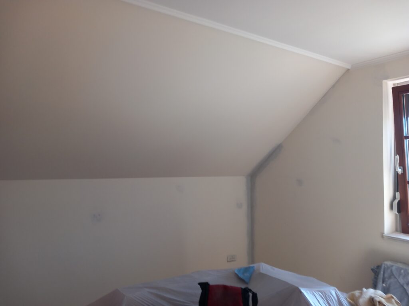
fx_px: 319
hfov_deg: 65.3
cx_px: 204
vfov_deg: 51.4
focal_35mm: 27
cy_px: 153
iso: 64
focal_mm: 4
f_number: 1.8
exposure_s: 1/50
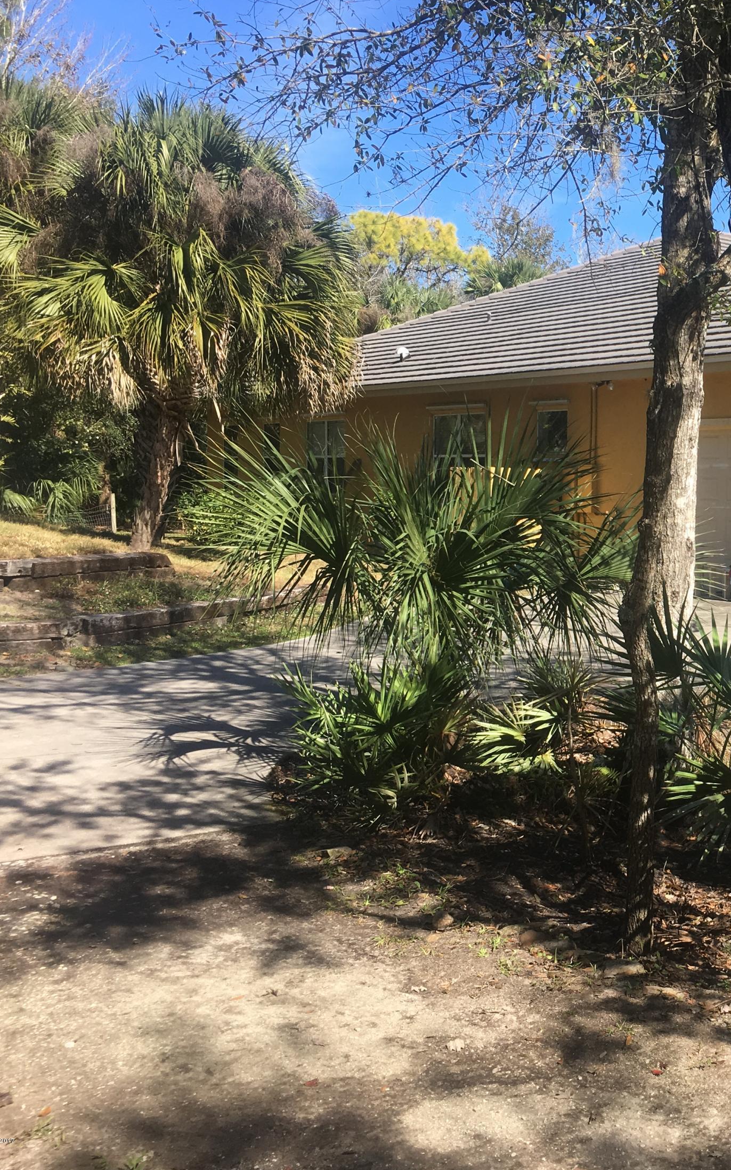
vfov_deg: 47.2
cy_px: 579
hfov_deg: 28.4
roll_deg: -1.0
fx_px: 1339
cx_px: 757
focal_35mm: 42
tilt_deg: -2.8
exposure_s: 1/793
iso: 25
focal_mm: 4.15
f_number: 2.2
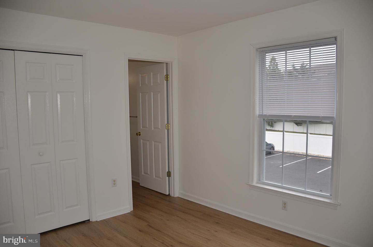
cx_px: 186
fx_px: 279
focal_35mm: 27
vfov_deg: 47.7
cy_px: 124
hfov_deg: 67.5
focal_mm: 18
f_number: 3.5
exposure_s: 1/250
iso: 125
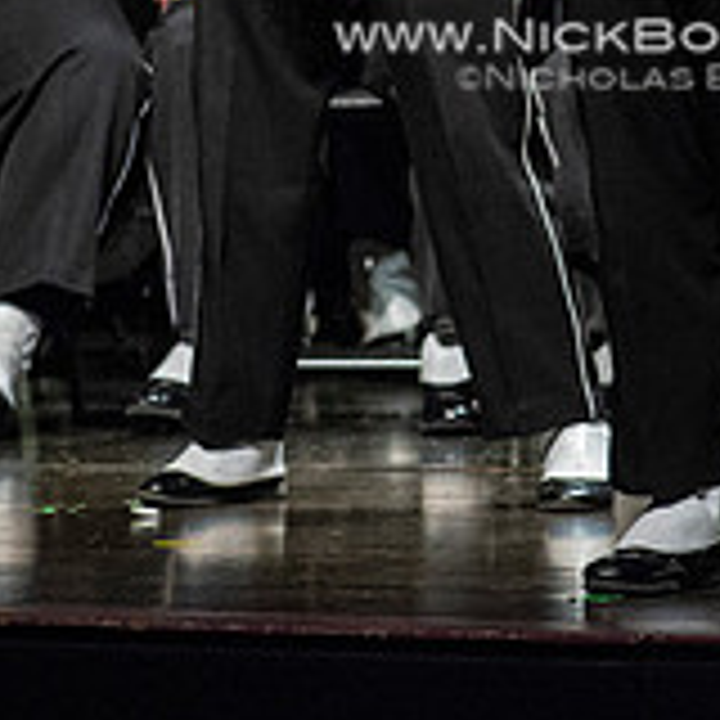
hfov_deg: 1.9
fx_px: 21767
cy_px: -126
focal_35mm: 925
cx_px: 644
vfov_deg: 1.9
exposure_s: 1/400
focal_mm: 300
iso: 5000
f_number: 5.6
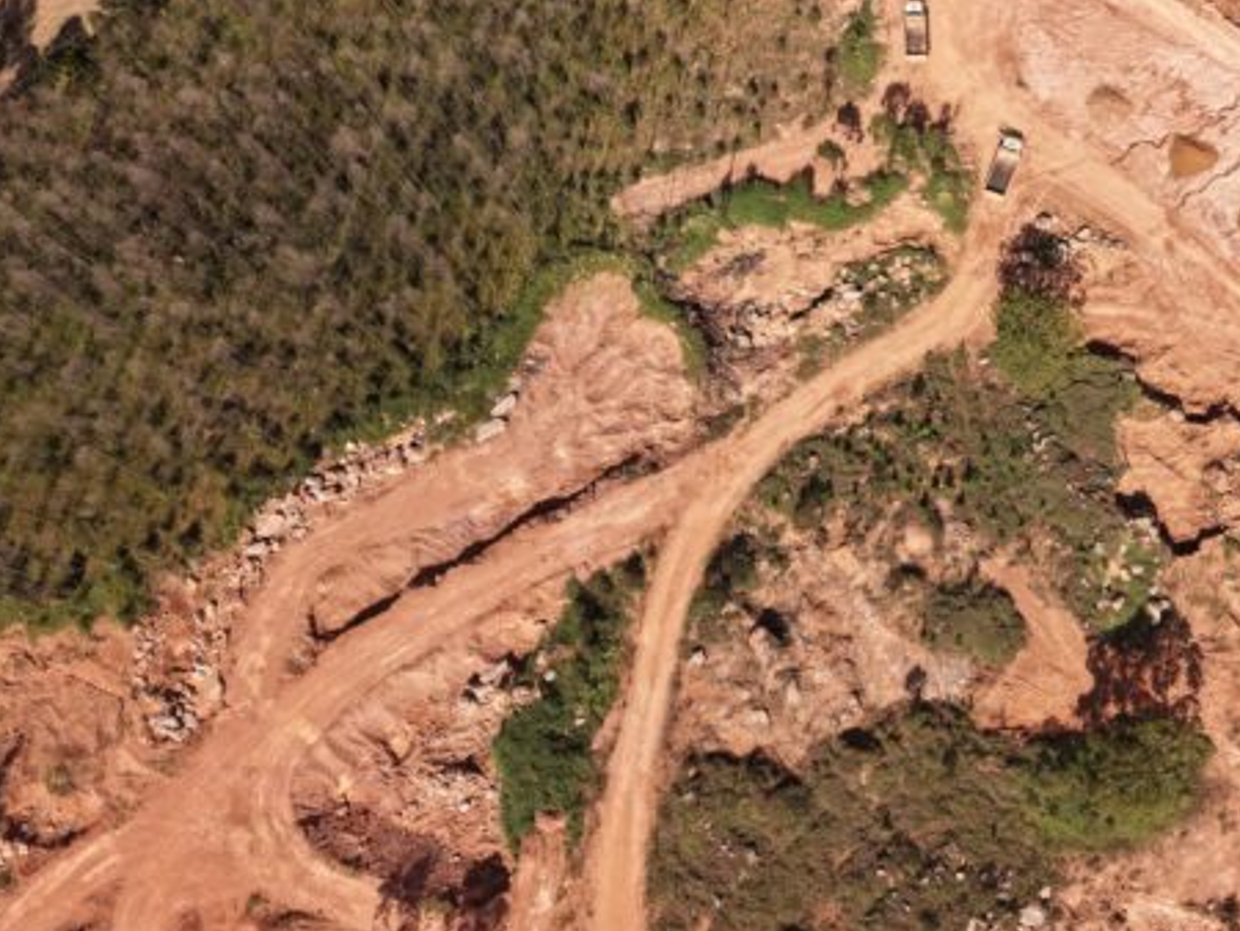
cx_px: 973
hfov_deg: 44.7
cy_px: 351
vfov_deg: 35.8
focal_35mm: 40
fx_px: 1434
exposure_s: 1/320
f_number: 1.8
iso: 400
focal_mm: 8.67
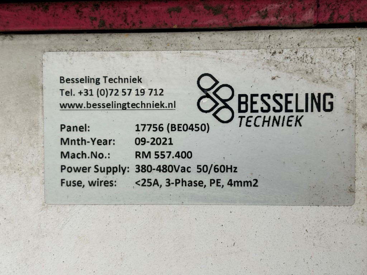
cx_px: 184
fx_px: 551
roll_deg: -0.4
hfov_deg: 36.8
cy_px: 138
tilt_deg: +4.2
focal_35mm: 52
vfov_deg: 28.0
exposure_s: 1/121
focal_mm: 5.96
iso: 25
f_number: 1.6
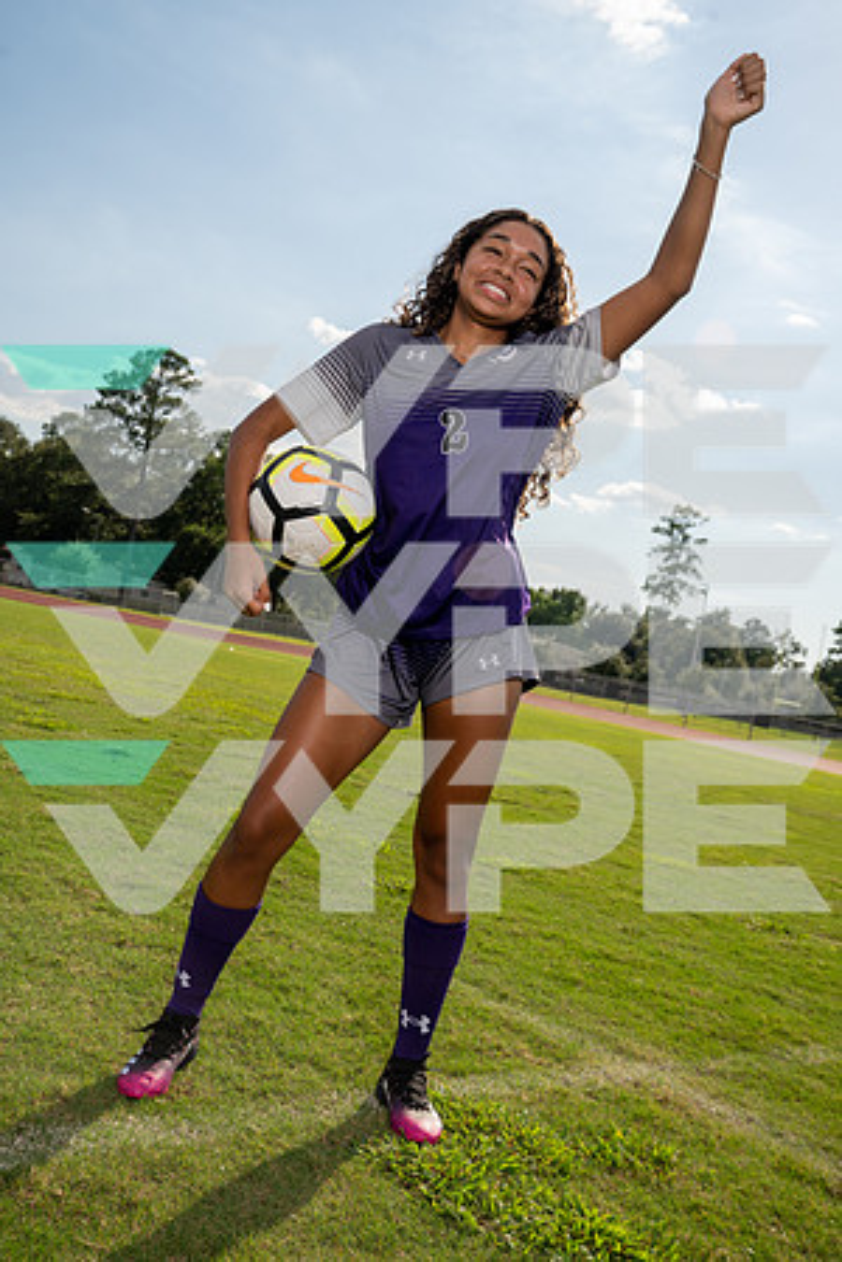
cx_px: 421
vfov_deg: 53.1
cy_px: 631
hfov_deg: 36.9
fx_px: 1263
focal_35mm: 36
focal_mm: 36
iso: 250
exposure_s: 1/640
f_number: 8
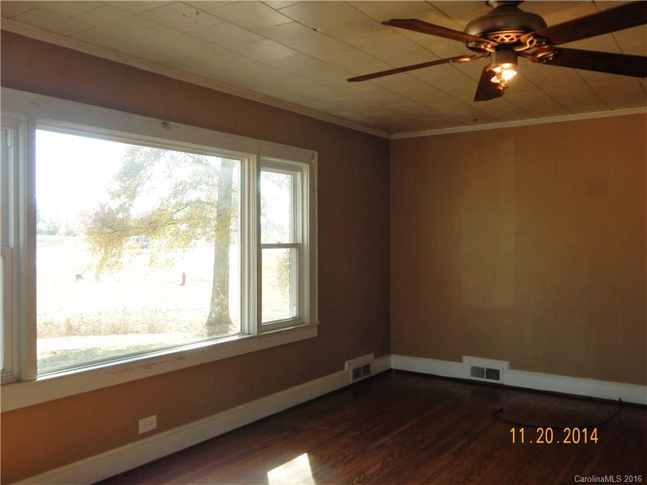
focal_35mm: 31
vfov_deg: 45.4
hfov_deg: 58.4
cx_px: 324
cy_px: 242
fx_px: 579
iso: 125
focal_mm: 5.6
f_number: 3.2
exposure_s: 1/100
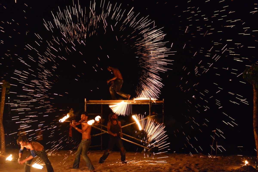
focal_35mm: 70
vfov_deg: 19.5
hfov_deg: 28.8
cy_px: 86
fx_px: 502
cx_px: 129
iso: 6400
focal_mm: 70
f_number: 2.8
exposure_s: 1/60
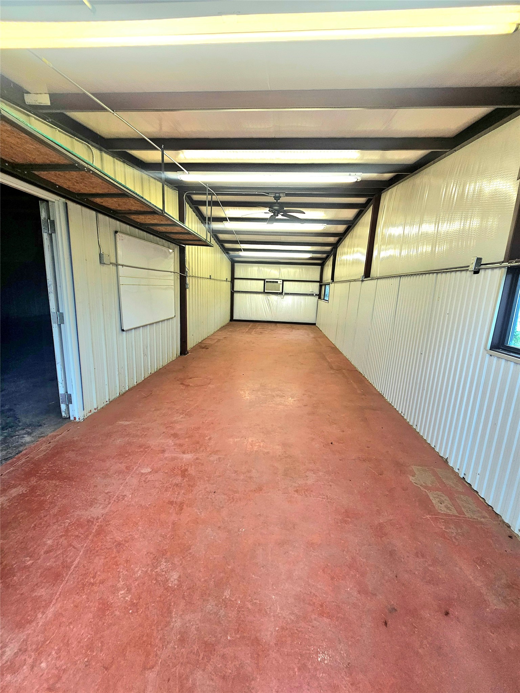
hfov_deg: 89.9
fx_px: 260
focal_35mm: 13
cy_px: 346
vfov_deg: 106.2
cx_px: 260
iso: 80
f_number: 2.2
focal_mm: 2.2
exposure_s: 1/123
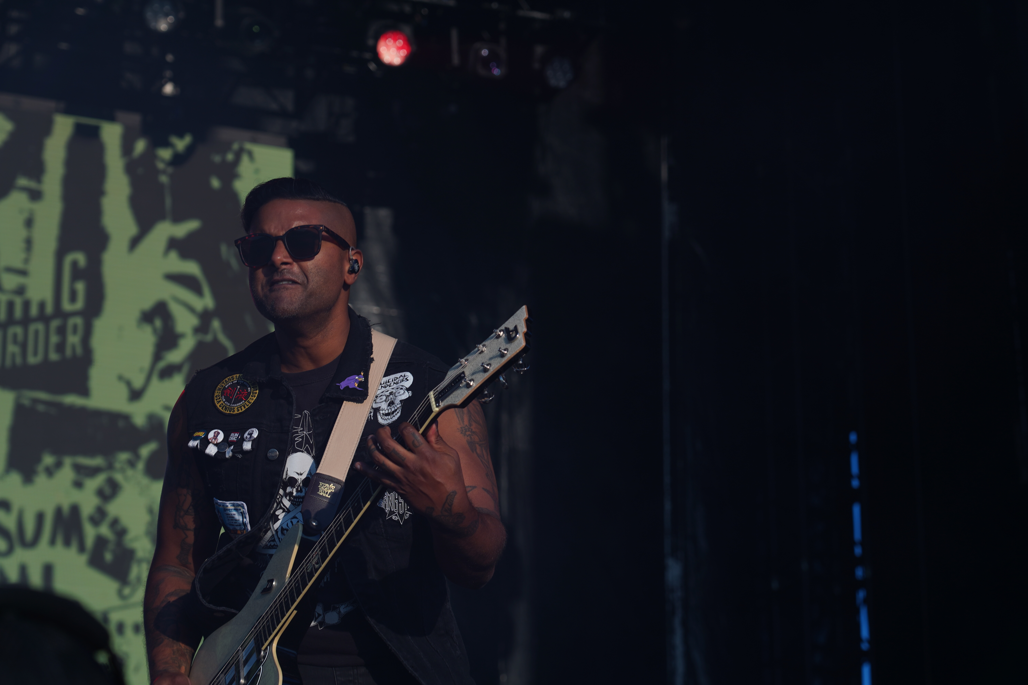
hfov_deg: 19.5
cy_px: 342
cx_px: 514
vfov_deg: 13.0
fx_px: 2998
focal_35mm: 105
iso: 100
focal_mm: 105
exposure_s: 1/320
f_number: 6.3
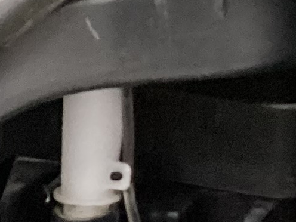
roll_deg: +2.1
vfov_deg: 6.7
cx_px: -329
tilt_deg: -32.2
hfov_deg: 9.0
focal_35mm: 204
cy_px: 618
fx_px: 1744
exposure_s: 1/25
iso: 400
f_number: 2.4
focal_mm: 3.3
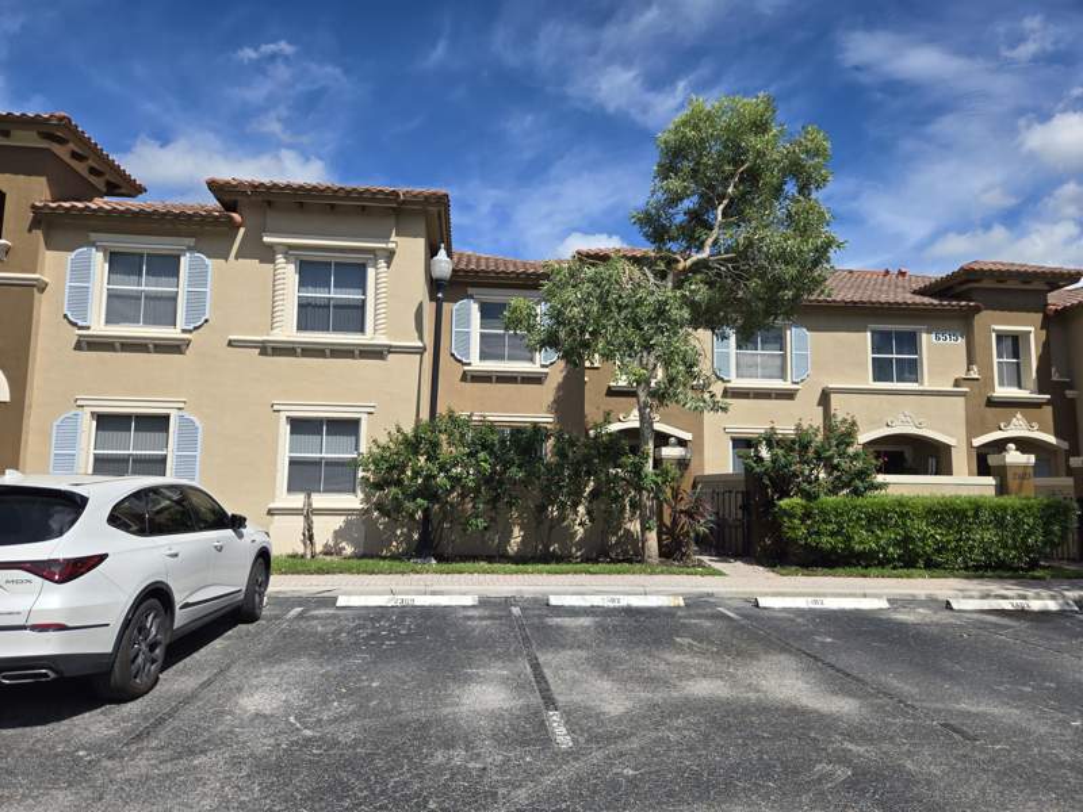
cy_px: 406
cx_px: 542
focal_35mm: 23
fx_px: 720
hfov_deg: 73.9
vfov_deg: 58.9
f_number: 1.8
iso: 25
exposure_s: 1/2443
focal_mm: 5.4
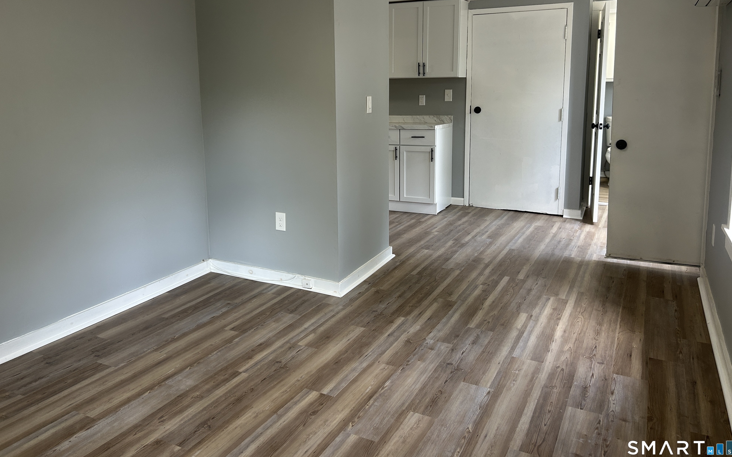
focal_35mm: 28
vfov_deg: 44.3
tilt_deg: -7.9
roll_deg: +1.0
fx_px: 559
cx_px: 366
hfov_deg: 66.5
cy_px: 182
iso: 100
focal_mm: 5.7
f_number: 1.5
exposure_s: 1/120
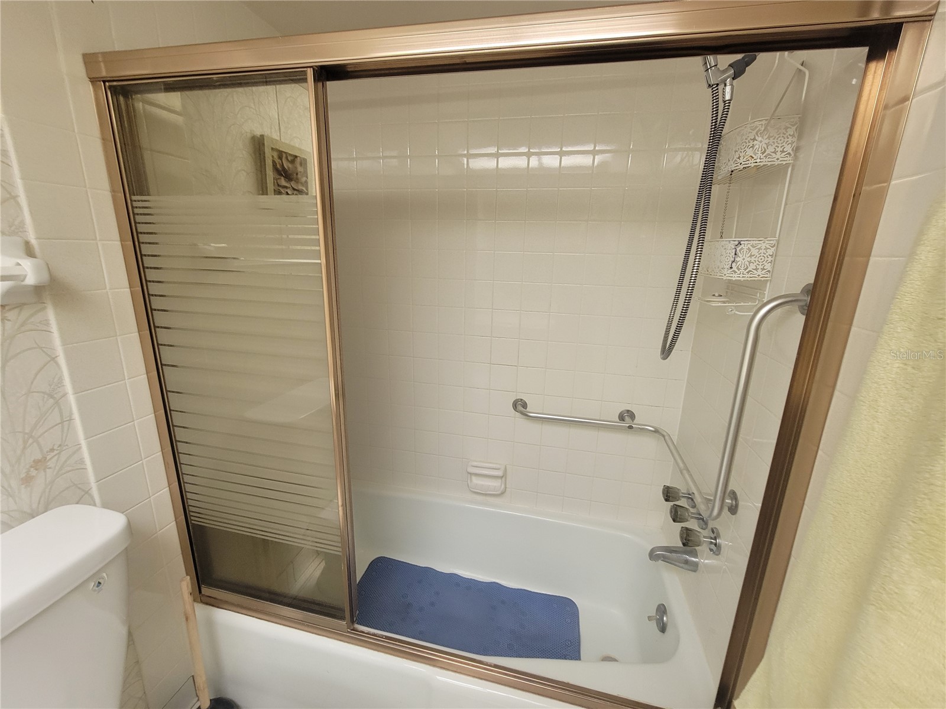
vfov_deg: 89.9
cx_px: 473
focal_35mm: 13
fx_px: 355
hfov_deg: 106.2
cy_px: 354
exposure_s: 1/60
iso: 320
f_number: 2.2
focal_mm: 2.2
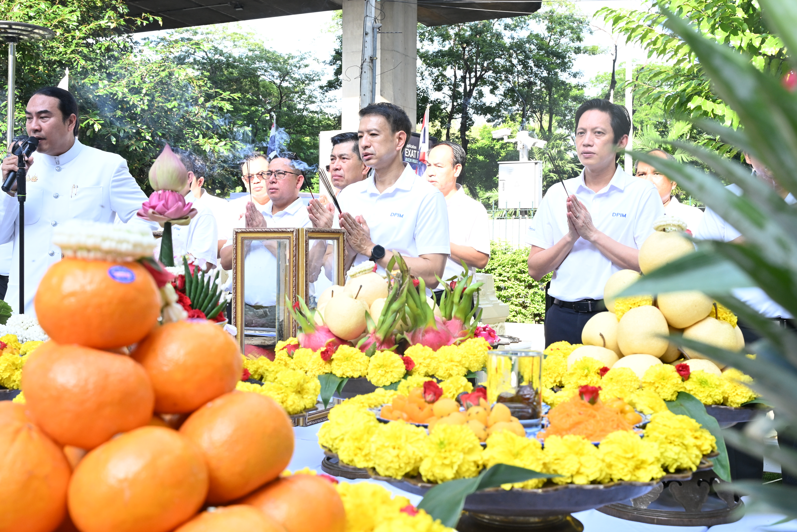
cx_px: 398
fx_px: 930
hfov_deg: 46.4
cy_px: 266
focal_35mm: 42
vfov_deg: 31.9
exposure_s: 1/200
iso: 1600
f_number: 11
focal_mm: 42
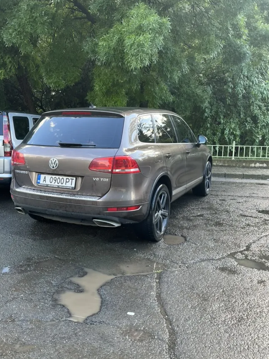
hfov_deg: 45.4
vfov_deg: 58.4
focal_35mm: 31
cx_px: 123
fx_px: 321
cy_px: 180
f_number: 1.6
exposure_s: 1/121
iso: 50
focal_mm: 5.1
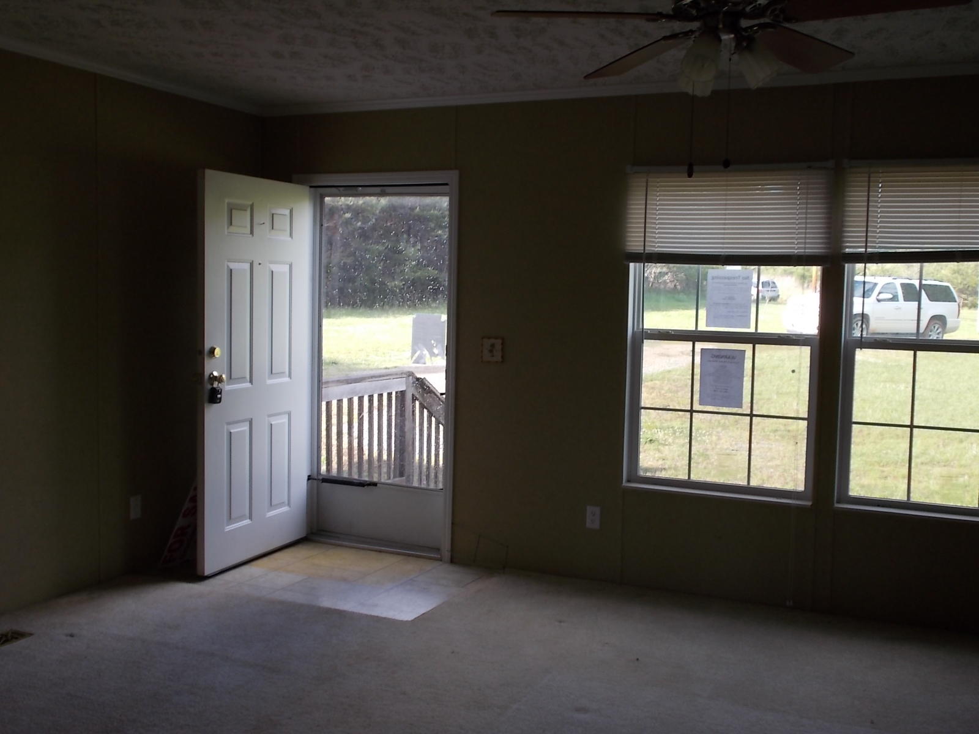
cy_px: 367
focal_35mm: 39
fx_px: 1103
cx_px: 490
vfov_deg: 36.8
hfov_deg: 47.9
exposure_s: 1/80
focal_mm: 6.9
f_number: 3.9
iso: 80
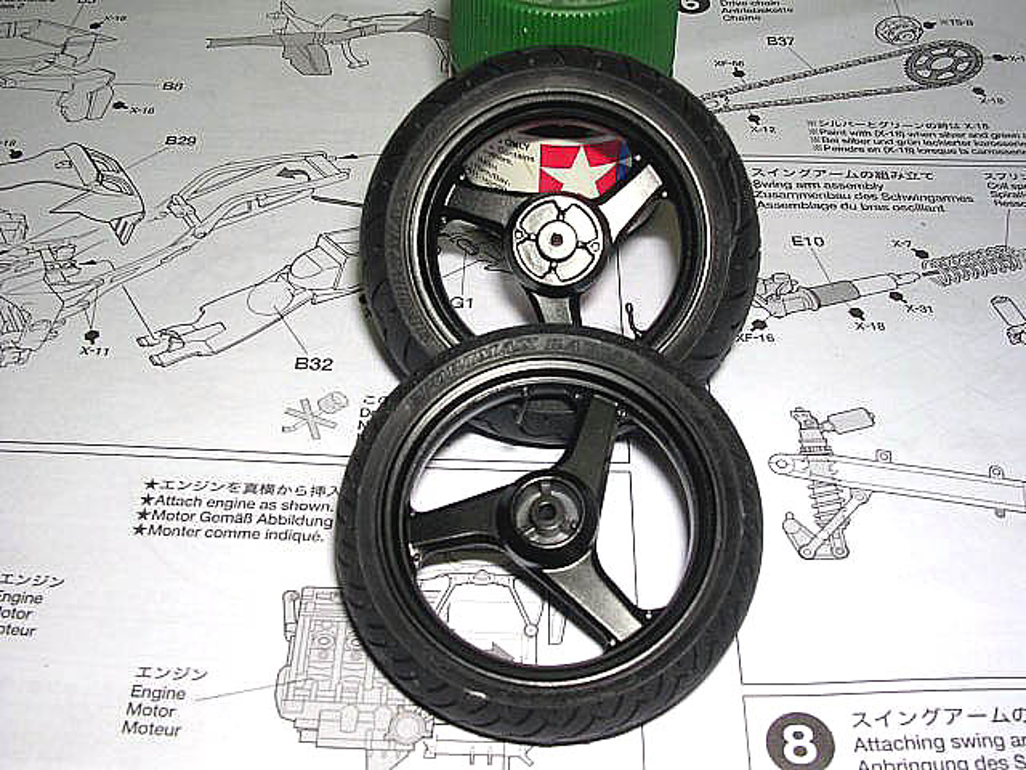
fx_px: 1126
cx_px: 513
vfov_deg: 37.7
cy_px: 385
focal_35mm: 38
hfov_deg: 49.0
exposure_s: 1/60.1
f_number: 5.6
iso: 100
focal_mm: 5.8
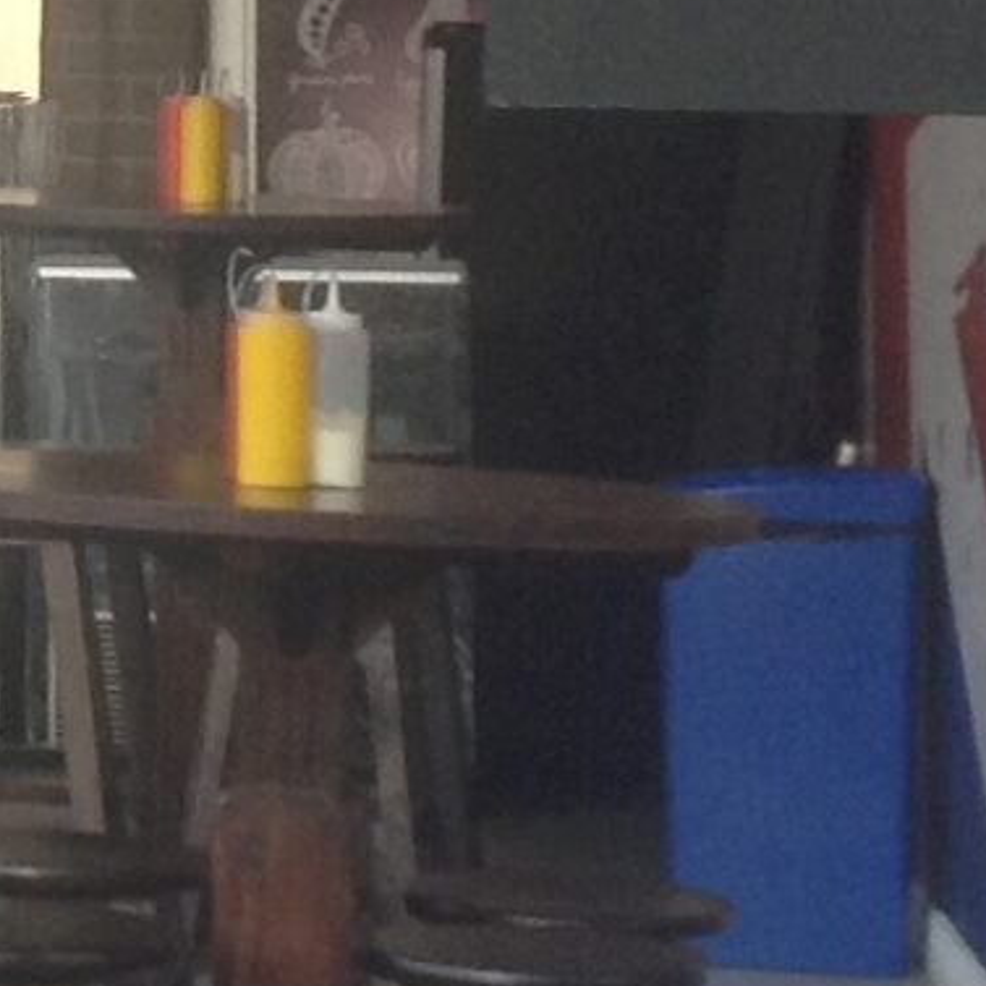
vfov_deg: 8.2
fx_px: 6767
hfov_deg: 8.1
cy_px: -303
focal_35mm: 210
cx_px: -638
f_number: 2.4
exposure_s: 1/140
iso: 50
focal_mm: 4.28
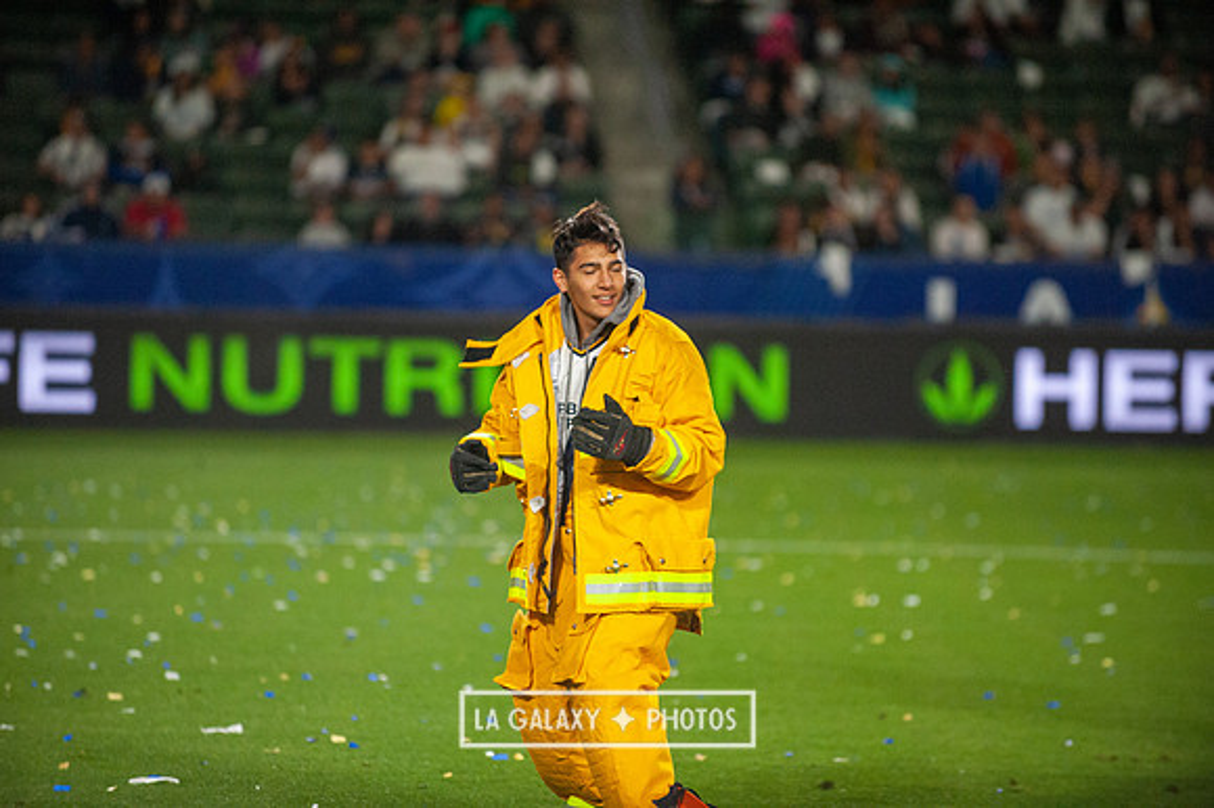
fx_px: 6740
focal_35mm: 200
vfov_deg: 6.9
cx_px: 607
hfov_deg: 10.3
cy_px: 404
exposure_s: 1/2500
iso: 3200
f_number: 2.8
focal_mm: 200
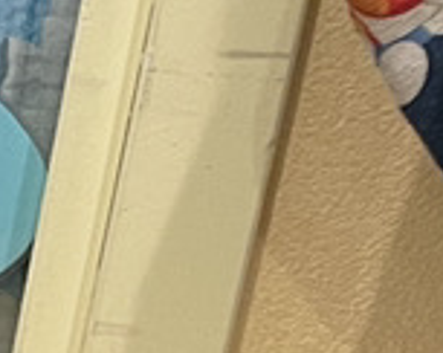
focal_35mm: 199
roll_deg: +4.1
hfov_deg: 7.5
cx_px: -1216
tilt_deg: -32.9
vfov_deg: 6.9
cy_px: 1068
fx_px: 2606
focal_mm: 4.2
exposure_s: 1/50
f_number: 1.6
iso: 100
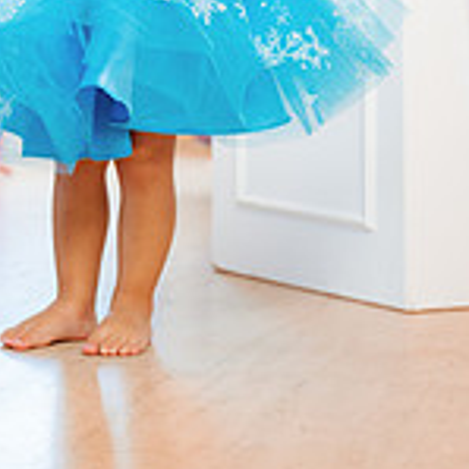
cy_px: -138
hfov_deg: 13.5
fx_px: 1962
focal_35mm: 128
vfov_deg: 13.2
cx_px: 69
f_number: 2.8
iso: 640
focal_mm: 50
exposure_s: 1/200
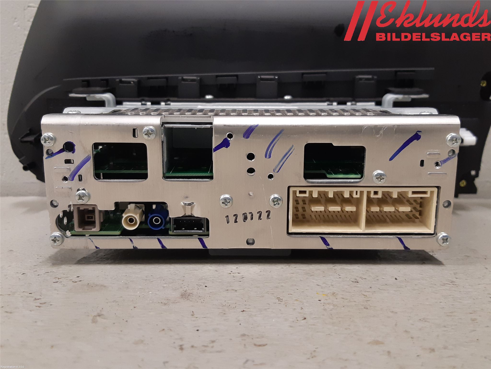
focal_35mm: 26
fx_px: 369
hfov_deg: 67.3
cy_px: 184
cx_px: 246
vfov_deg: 53.1
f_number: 1.7
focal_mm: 3.93
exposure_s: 1/50
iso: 160
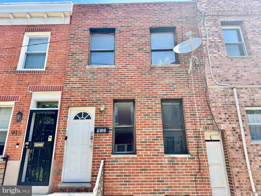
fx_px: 181
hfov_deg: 71.6
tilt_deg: +17.8
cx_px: 130
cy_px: 98
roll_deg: +0.0
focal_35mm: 24
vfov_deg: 56.8
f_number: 1.78
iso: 80
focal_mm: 6.76
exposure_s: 1/995
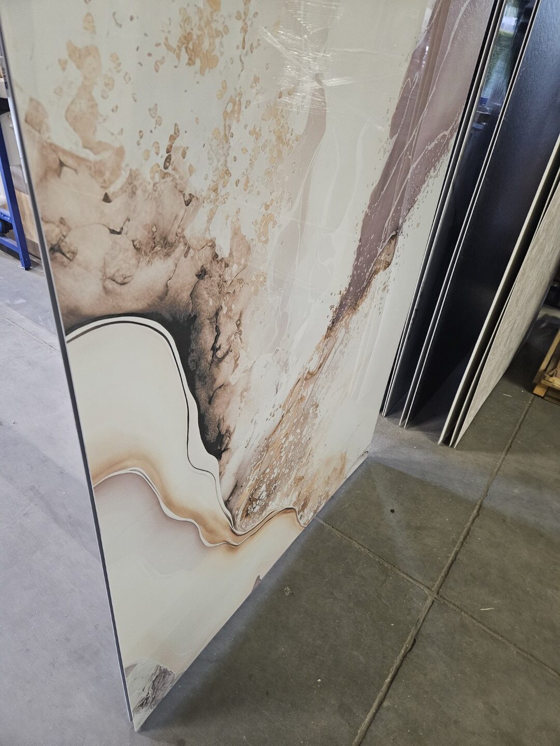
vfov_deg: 73.9
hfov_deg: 58.9
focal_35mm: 23
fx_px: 496
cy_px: 373
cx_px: 280
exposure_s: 1/50
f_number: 1.8
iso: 640
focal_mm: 5.4
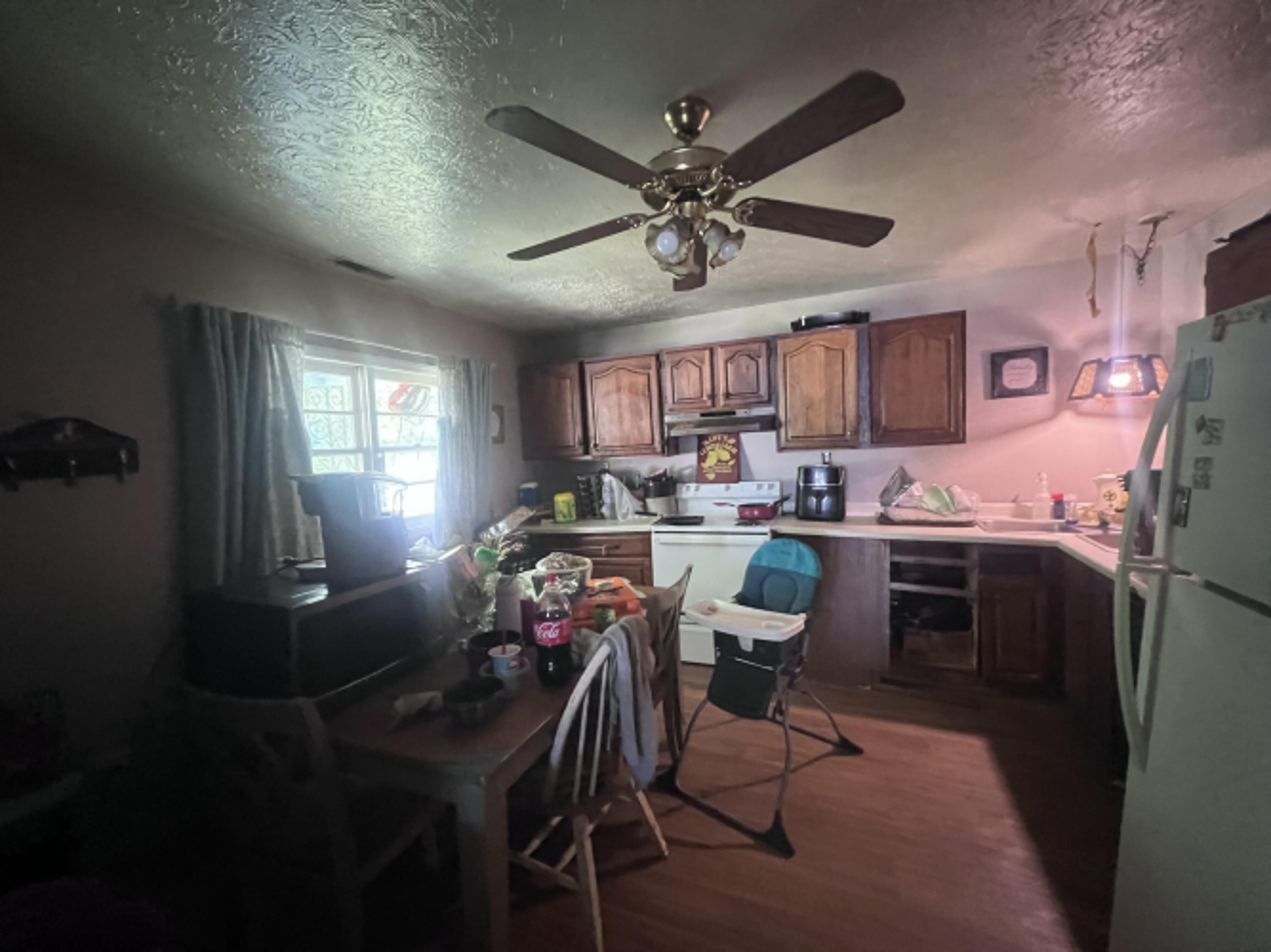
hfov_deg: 106.2
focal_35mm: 13
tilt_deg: -0.4
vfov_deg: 89.9
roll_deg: +1.3
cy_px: 476
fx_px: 477
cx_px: 636
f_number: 1.8
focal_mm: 1.57
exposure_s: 1/44
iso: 1000
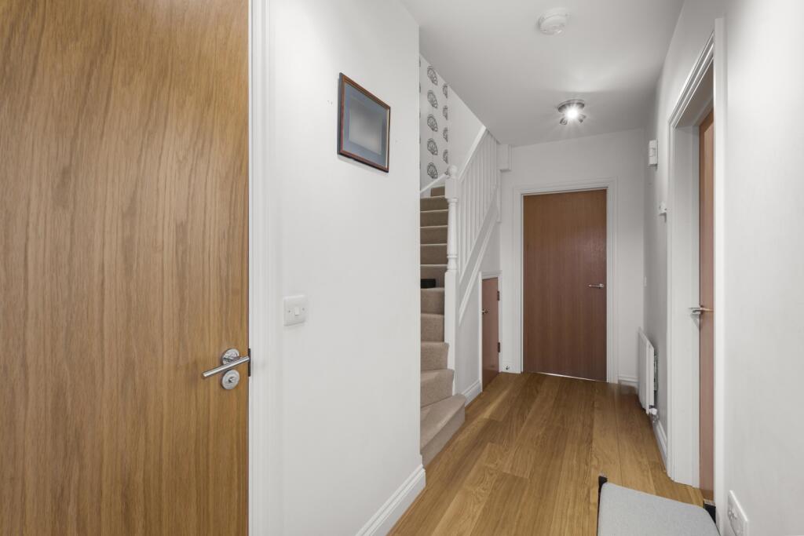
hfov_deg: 95.0
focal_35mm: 16
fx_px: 369
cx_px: 402
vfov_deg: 72.1
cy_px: 268
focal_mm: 16.5
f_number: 8
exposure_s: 3.2
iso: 320
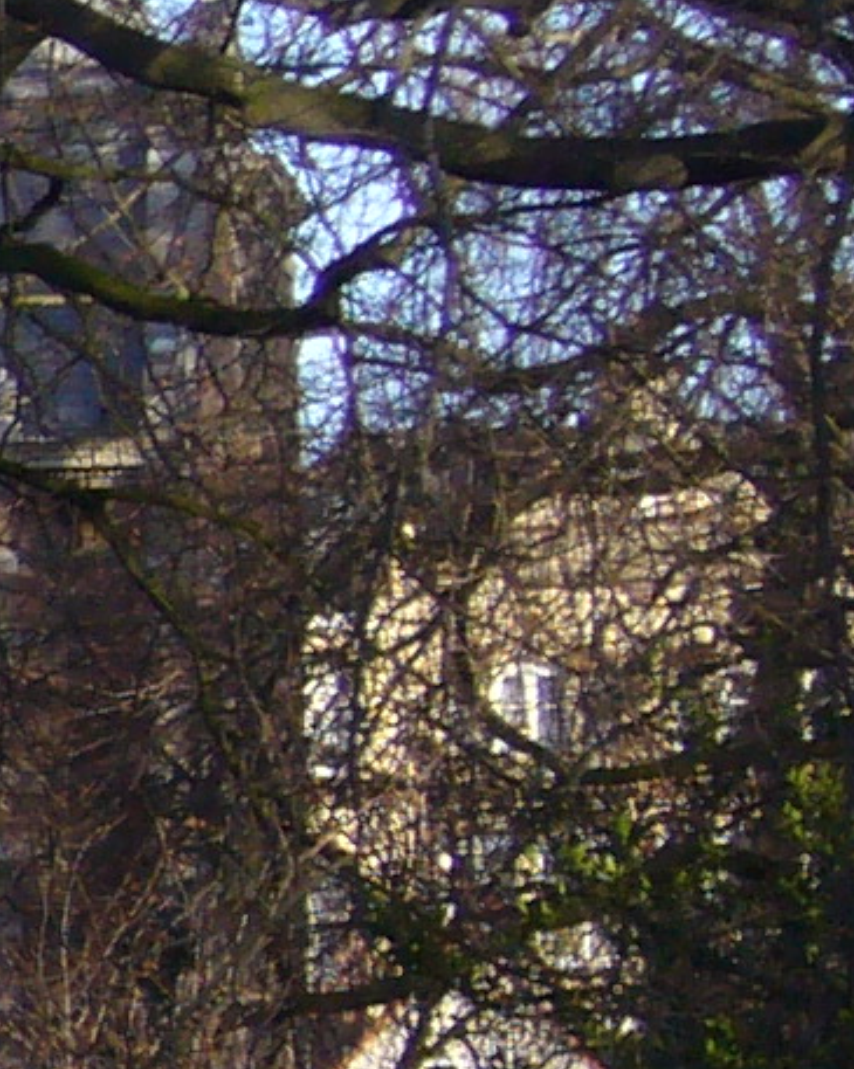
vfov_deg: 6.4
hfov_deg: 4.8
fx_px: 9519
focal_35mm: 301
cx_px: -1893
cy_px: 910
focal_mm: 8.3
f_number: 3.3
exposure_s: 1/250
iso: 80
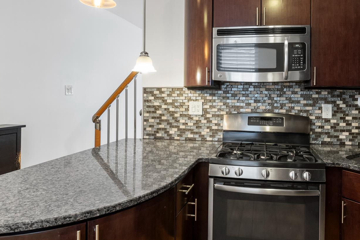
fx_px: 250
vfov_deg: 51.0
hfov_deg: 69.8
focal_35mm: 25
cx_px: 235
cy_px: 97
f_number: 10
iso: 640
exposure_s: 1/2.5
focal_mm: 10
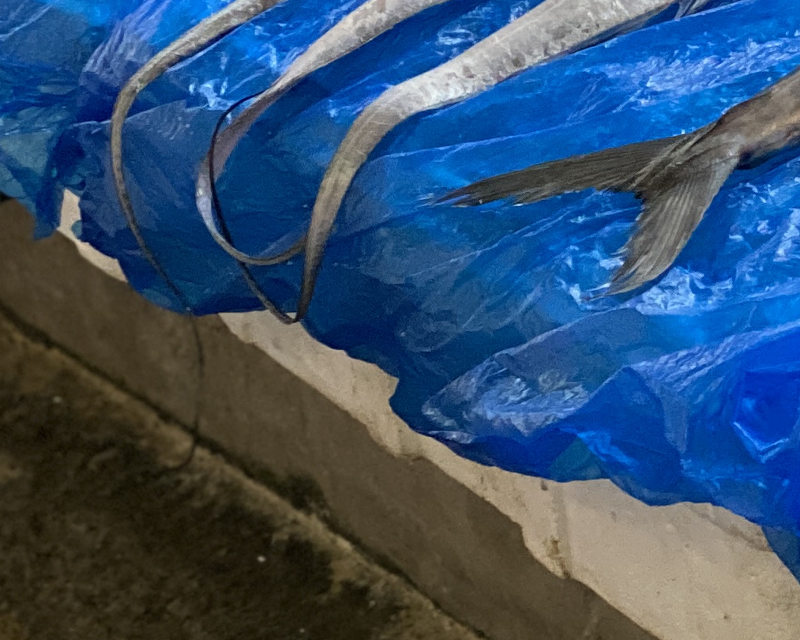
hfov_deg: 9.2
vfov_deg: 7.6
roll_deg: +4.9
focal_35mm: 202
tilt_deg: -28.8
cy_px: -10
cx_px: 1310
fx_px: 4782
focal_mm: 6
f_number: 2
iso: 250
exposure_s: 1/120
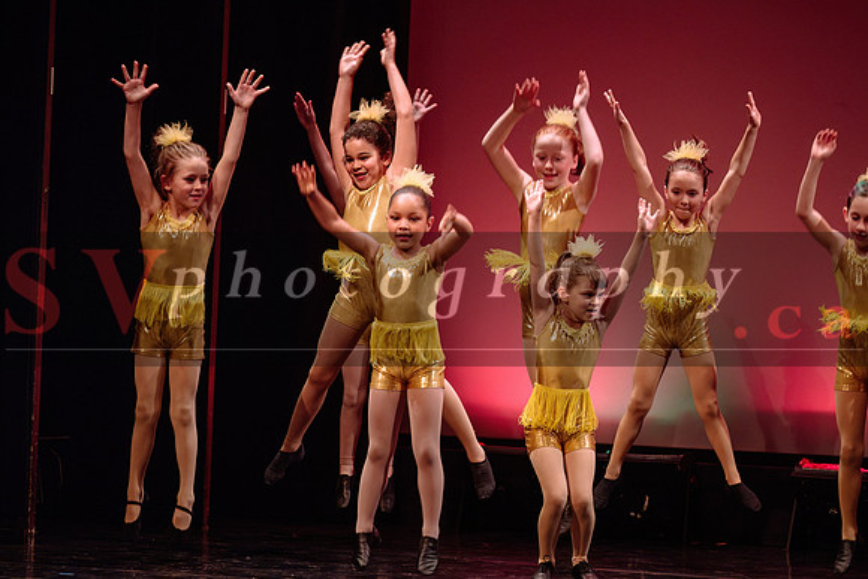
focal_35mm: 200
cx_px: 399
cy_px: 266
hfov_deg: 10.3
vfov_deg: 6.9
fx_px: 4824
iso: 1600
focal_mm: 185
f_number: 2.8
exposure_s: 1/200
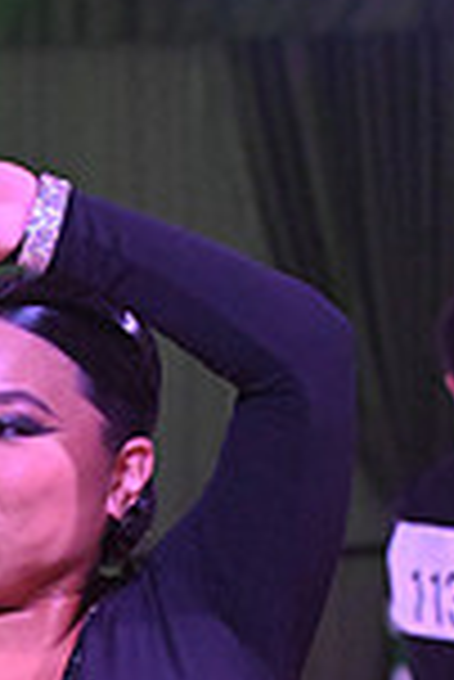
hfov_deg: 3.5
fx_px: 7398
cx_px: -187
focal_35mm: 392
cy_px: 1243
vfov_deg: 5.2
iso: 8000
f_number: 7.1
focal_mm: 102
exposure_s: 1/400
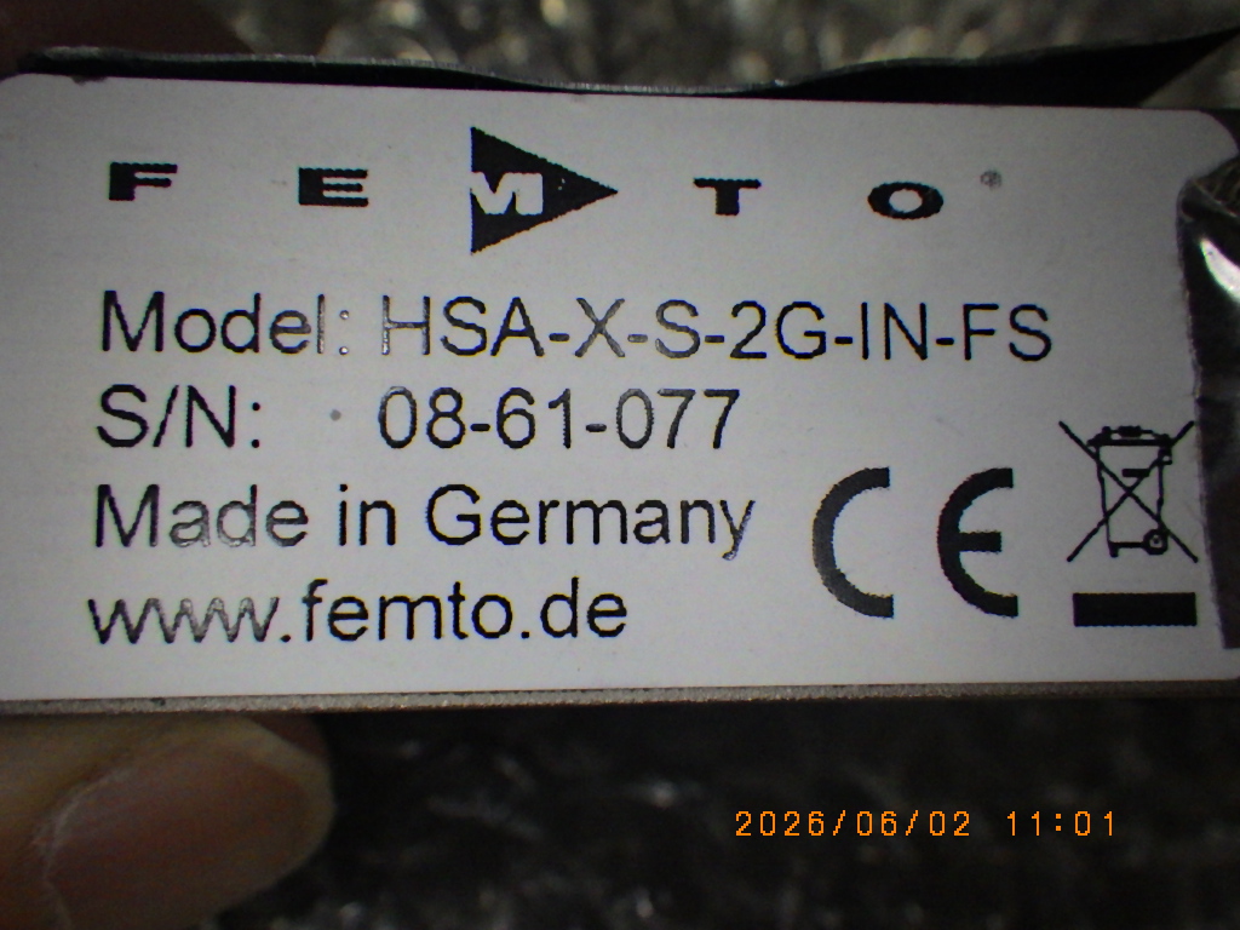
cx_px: 620
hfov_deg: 54.0
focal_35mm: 34
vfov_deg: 41.8
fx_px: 1218
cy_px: 465
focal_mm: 6.1
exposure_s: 1/50
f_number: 3.8
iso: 500
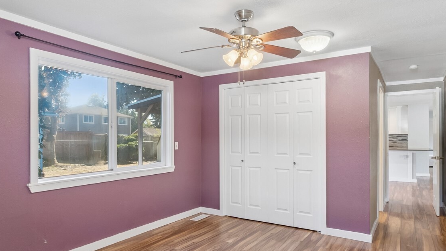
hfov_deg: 76.3
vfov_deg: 47.5
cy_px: 146
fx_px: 284
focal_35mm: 24
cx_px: 217
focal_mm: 10
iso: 250
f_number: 9
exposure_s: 1/10
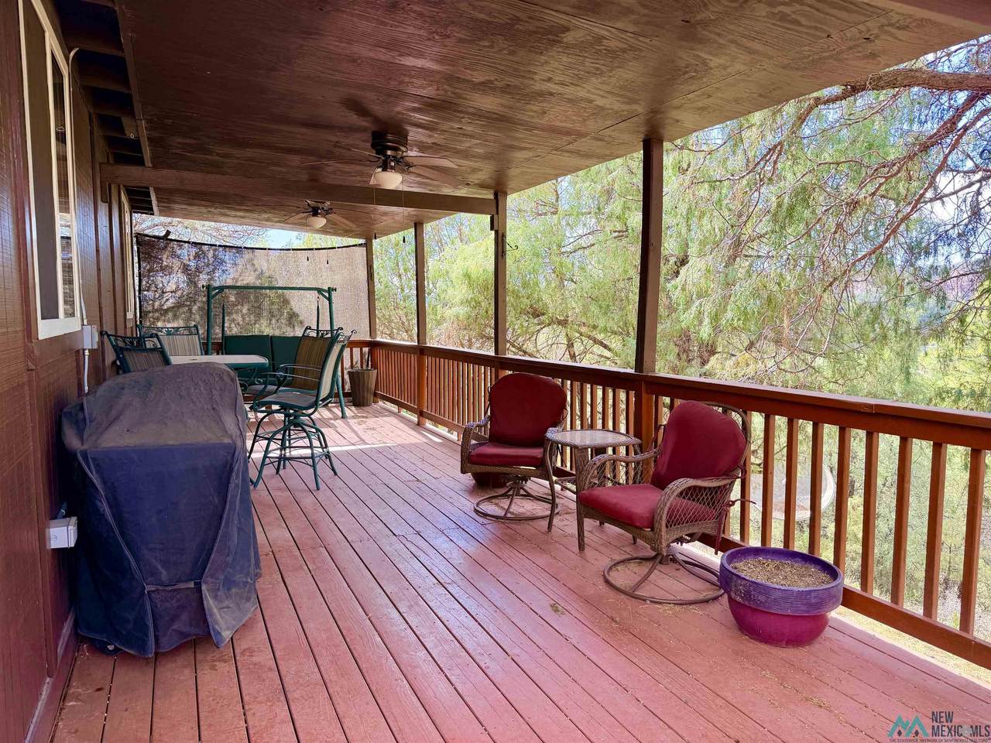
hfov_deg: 71.6
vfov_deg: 56.8
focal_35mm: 24
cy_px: 372
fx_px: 687
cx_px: 496
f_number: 1.78
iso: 80
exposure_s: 1/289
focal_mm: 6.76
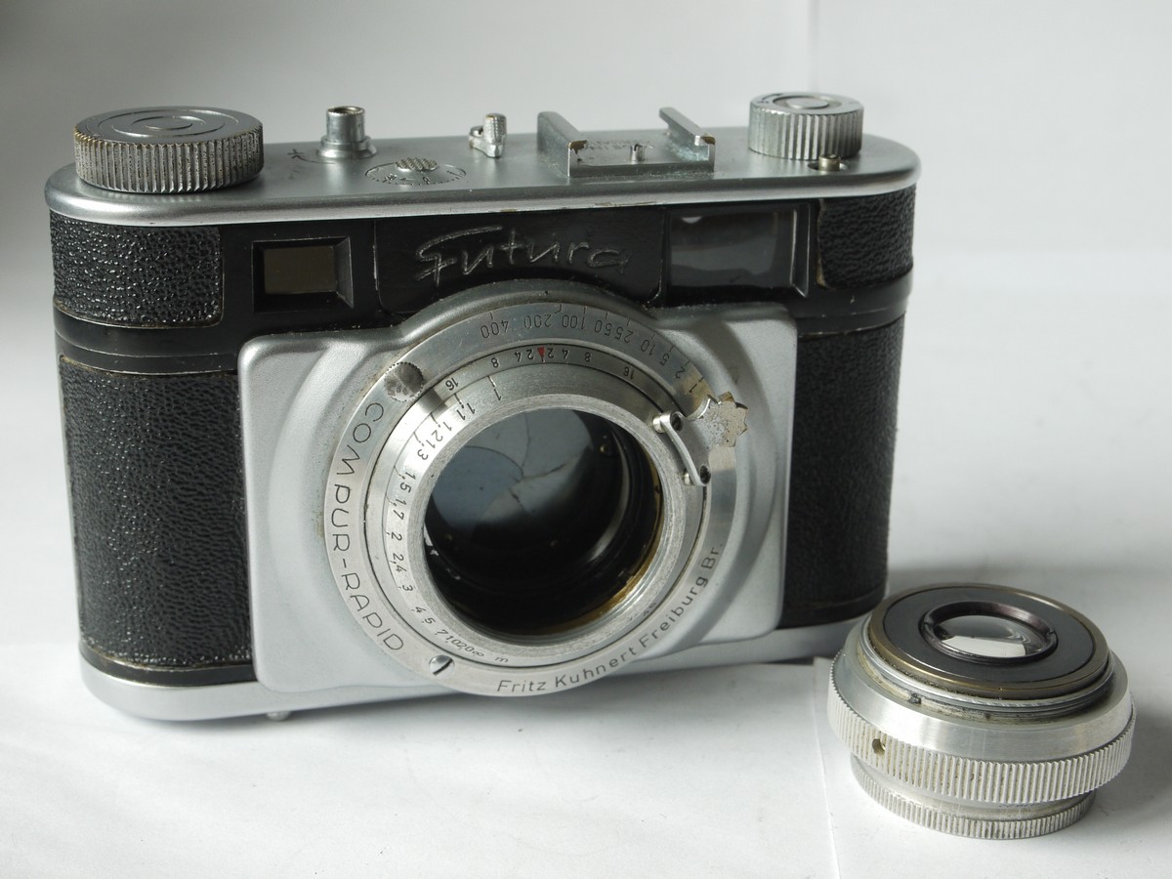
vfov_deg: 24.4
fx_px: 2031
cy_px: 440
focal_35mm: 60
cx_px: 586
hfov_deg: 32.2
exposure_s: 1/13
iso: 400
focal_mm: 30
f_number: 9
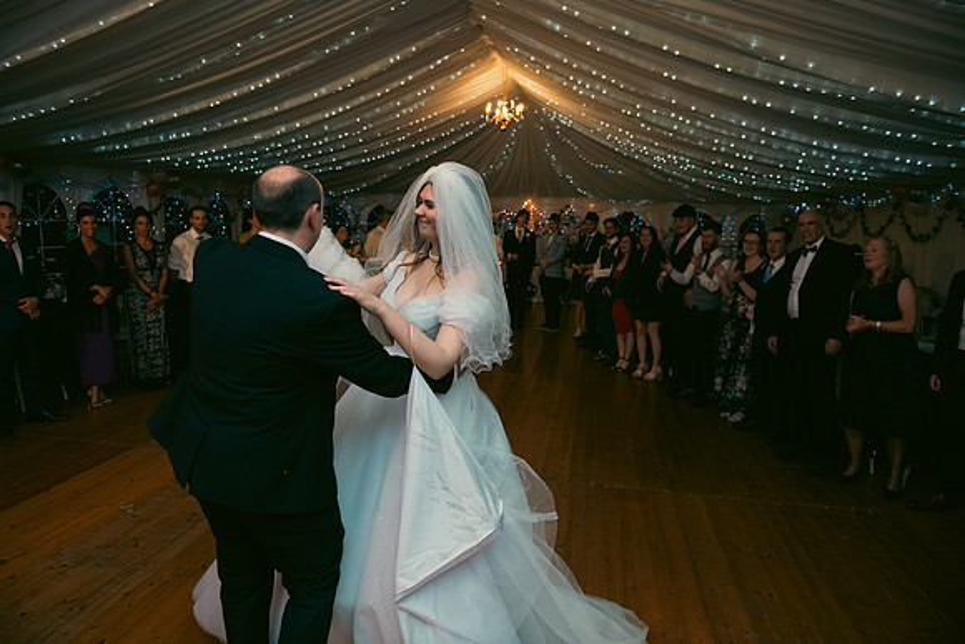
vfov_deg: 53.2
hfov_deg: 73.7
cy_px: 322
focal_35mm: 24
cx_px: 482
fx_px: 643
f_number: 3.5
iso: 800
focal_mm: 24
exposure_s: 1/160
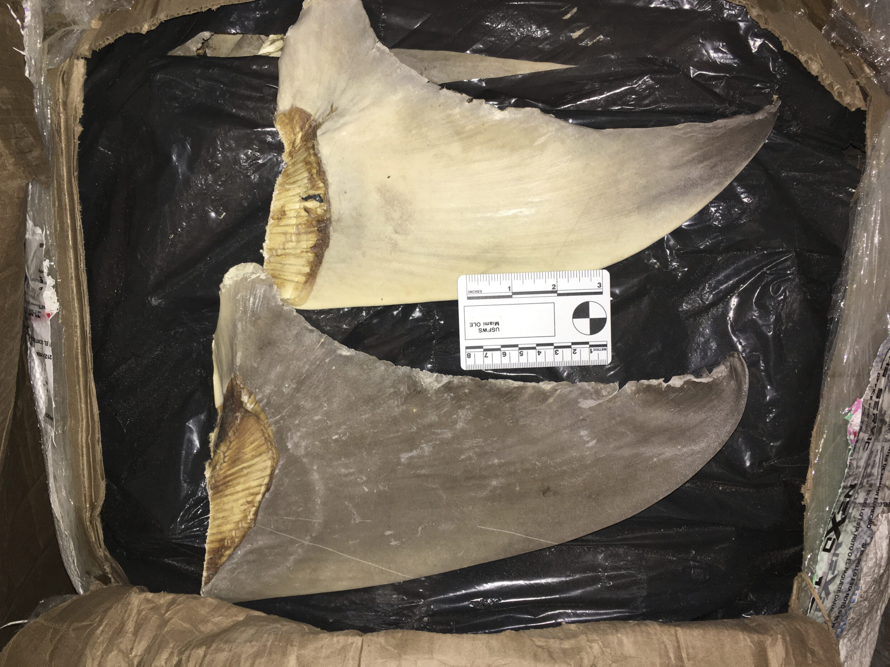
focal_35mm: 30
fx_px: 771
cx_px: 433
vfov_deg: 46.8
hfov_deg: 60.0
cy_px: 326
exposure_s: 1/24
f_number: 2.2
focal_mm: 4.15
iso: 32
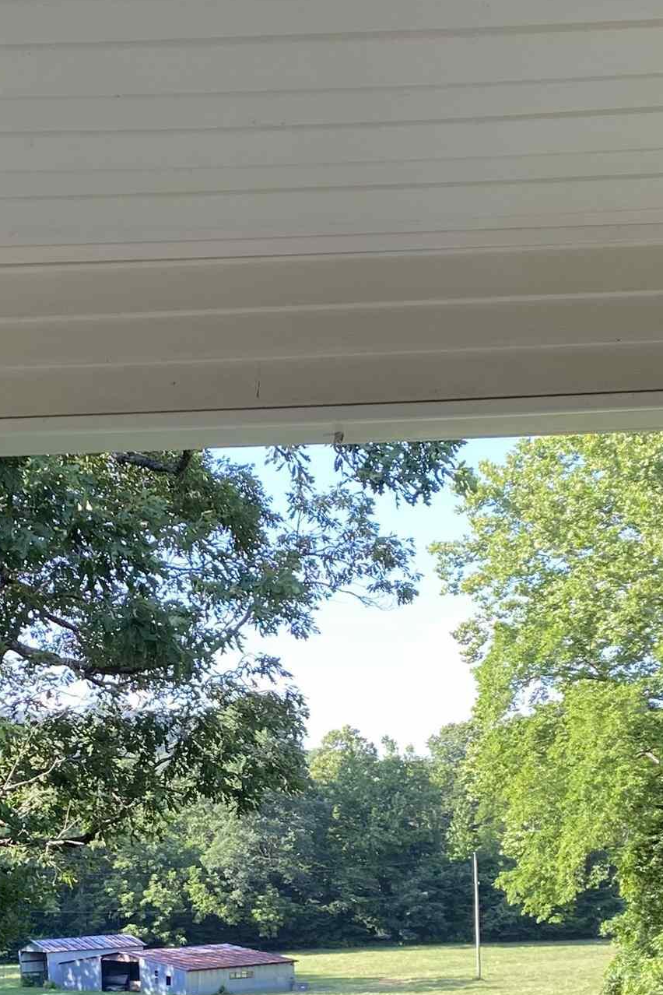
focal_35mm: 65
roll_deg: +1.4
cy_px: 867
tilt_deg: -1.5
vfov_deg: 29.8
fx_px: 1795
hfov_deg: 20.8
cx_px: 217
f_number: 1.8
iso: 32
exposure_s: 1/180
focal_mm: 4.25
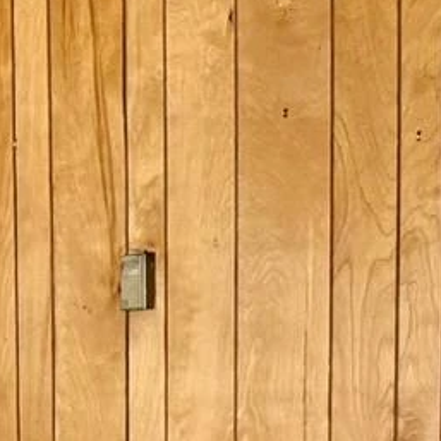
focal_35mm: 183
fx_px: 2638
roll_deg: +2.6
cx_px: -242
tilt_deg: -8.9
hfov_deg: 9.3
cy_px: 777
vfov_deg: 9.2
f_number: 1.6
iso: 160
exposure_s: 1/60
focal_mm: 5.96
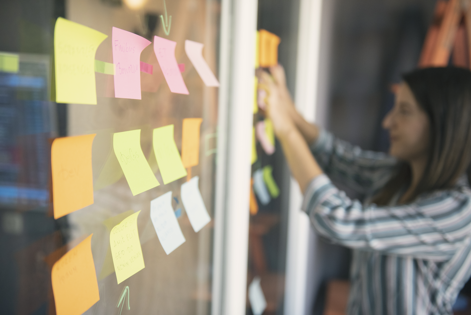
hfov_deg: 41.1
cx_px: 236
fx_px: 628
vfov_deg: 28.1
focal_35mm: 48
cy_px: 158
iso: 1250
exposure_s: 1/250
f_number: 2.8
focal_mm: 48
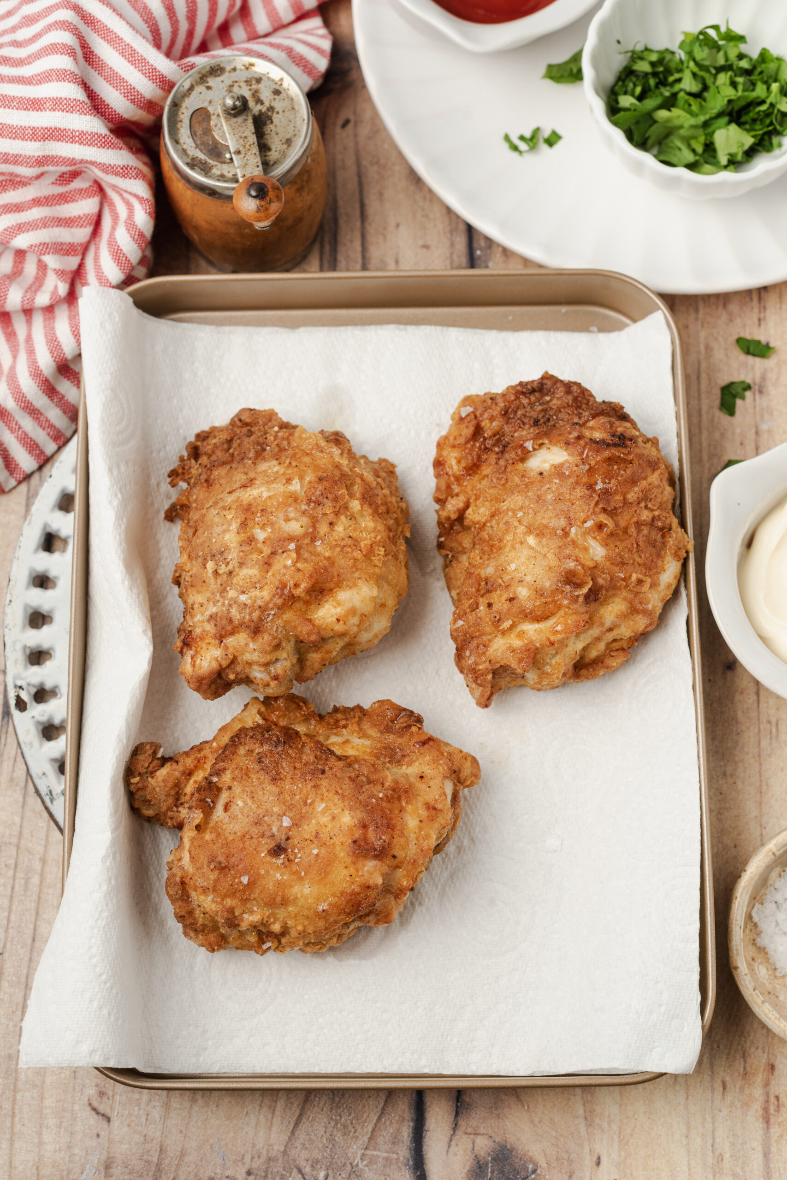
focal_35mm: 50
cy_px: 590
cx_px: 394
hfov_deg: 27.0
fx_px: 1639
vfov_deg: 39.6
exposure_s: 1/15
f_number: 8
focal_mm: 50
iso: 320
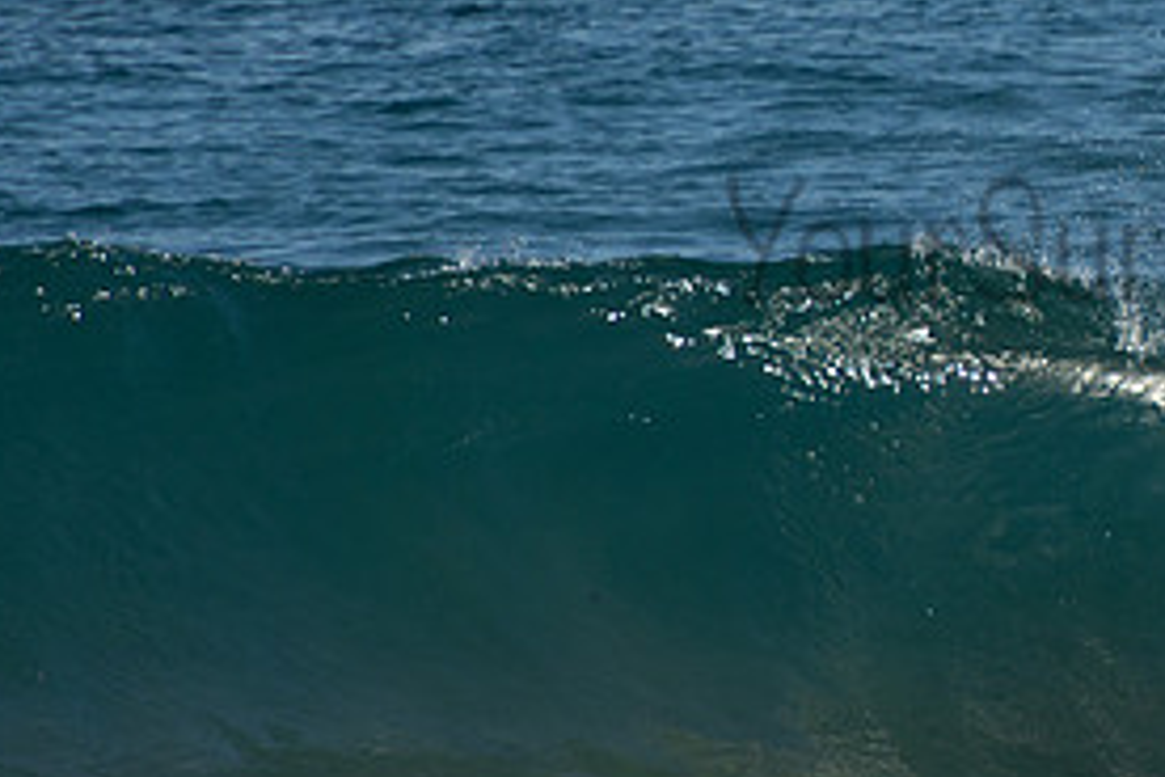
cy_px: 205
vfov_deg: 1.1
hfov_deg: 1.6
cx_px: 1161
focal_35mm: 1263
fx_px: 40869
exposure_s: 1/1000
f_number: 5.6
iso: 200
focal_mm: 400
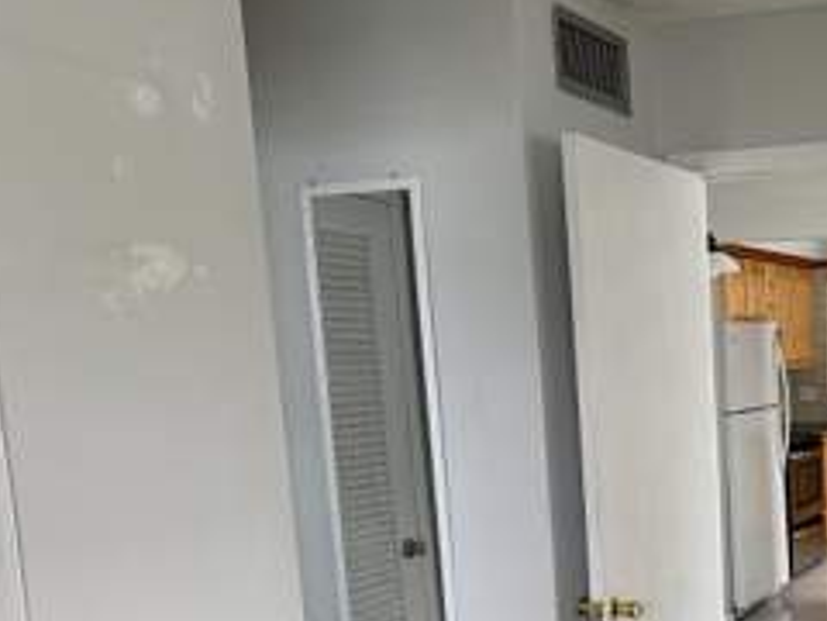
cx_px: 799
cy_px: 526
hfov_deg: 36.3
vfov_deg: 29.3
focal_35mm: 48
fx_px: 1147
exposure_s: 1/121
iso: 200
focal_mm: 6.76
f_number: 1.78
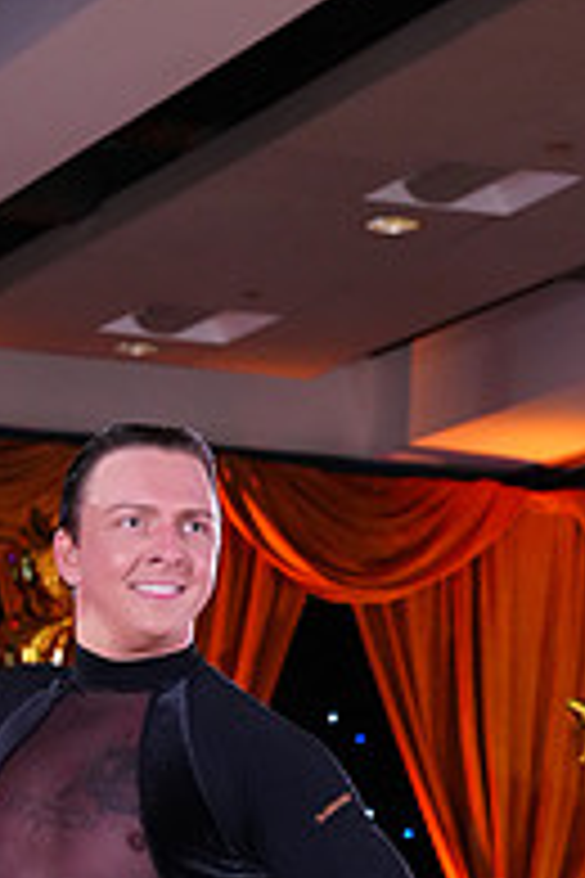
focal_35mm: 155
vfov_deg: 12.8
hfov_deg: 8.7
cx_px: -268
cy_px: 1139
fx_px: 3778
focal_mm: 52
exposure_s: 1/250
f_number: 5
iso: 3200
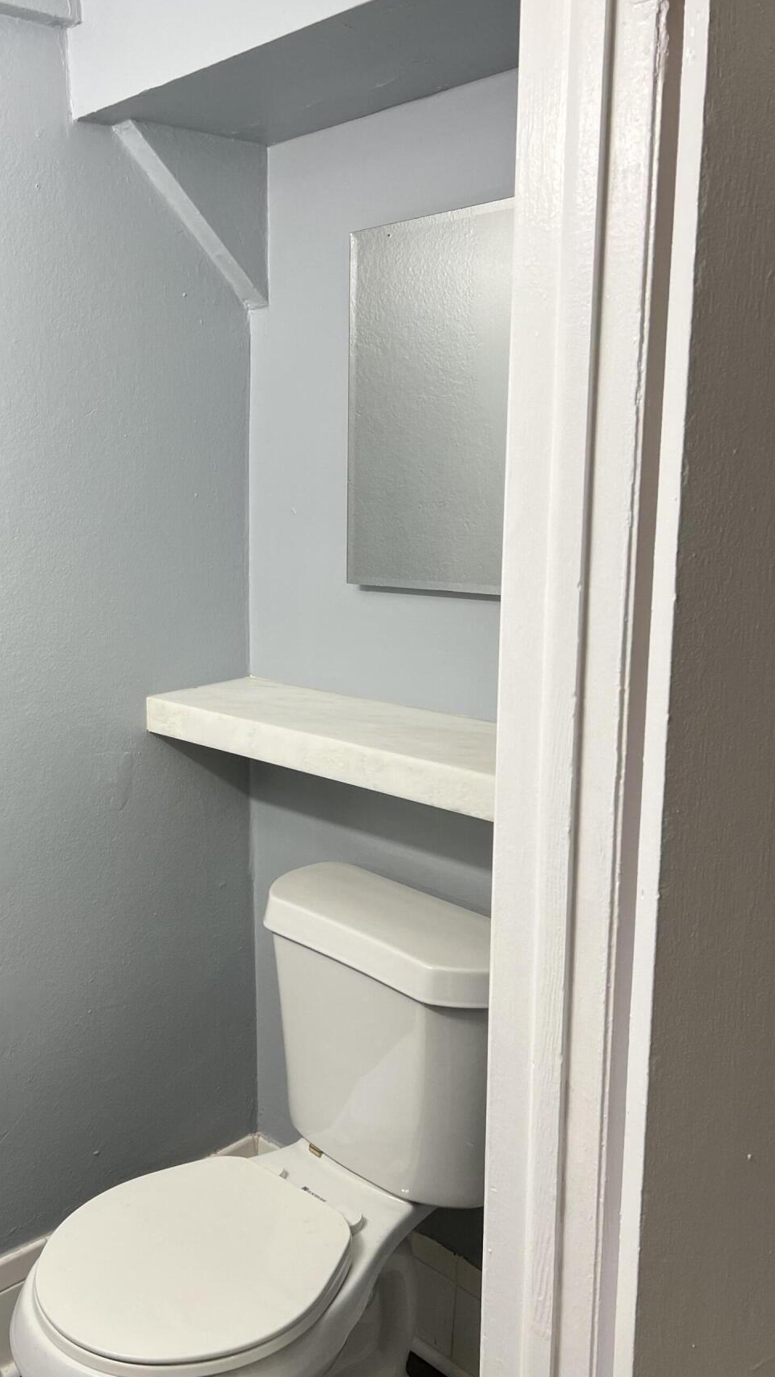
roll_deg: +1.9
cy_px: 695
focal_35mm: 33
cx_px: 180
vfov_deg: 59.5
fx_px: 1205
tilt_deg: -11.9
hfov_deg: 34.8
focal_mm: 5.7
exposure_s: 1/120
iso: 100
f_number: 1.5
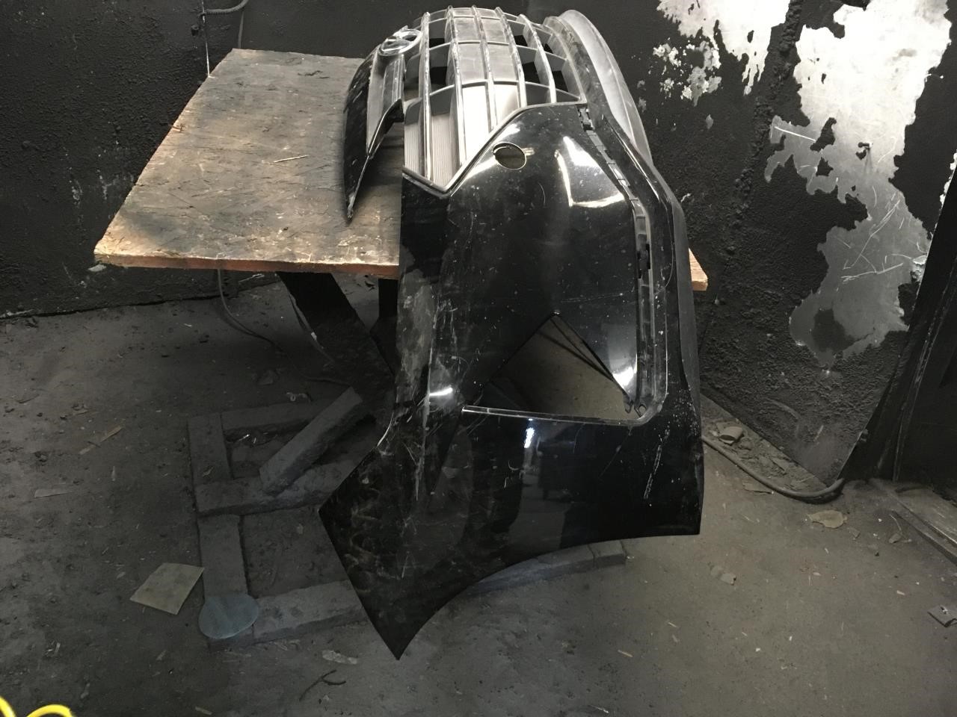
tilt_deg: -31.2
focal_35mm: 29
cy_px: 358
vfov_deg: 48.2
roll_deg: -5.6
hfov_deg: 61.7
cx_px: 478
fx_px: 802
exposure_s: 1/15
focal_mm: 4.15
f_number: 2.2
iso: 250
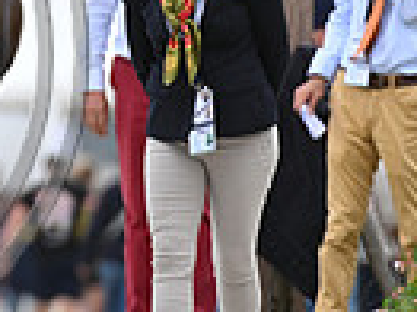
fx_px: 20544
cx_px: -277
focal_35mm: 1707
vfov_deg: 0.9
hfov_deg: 1.2
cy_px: 11
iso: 640
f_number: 5.6
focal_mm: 400
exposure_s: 1/1600
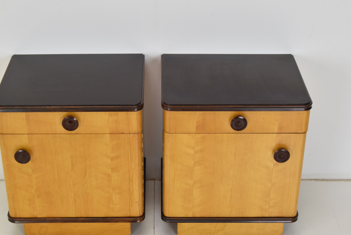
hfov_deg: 28.8
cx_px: 156
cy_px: 129
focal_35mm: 70
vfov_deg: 19.5
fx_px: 683
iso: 1600
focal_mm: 42
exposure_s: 1/100
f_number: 10
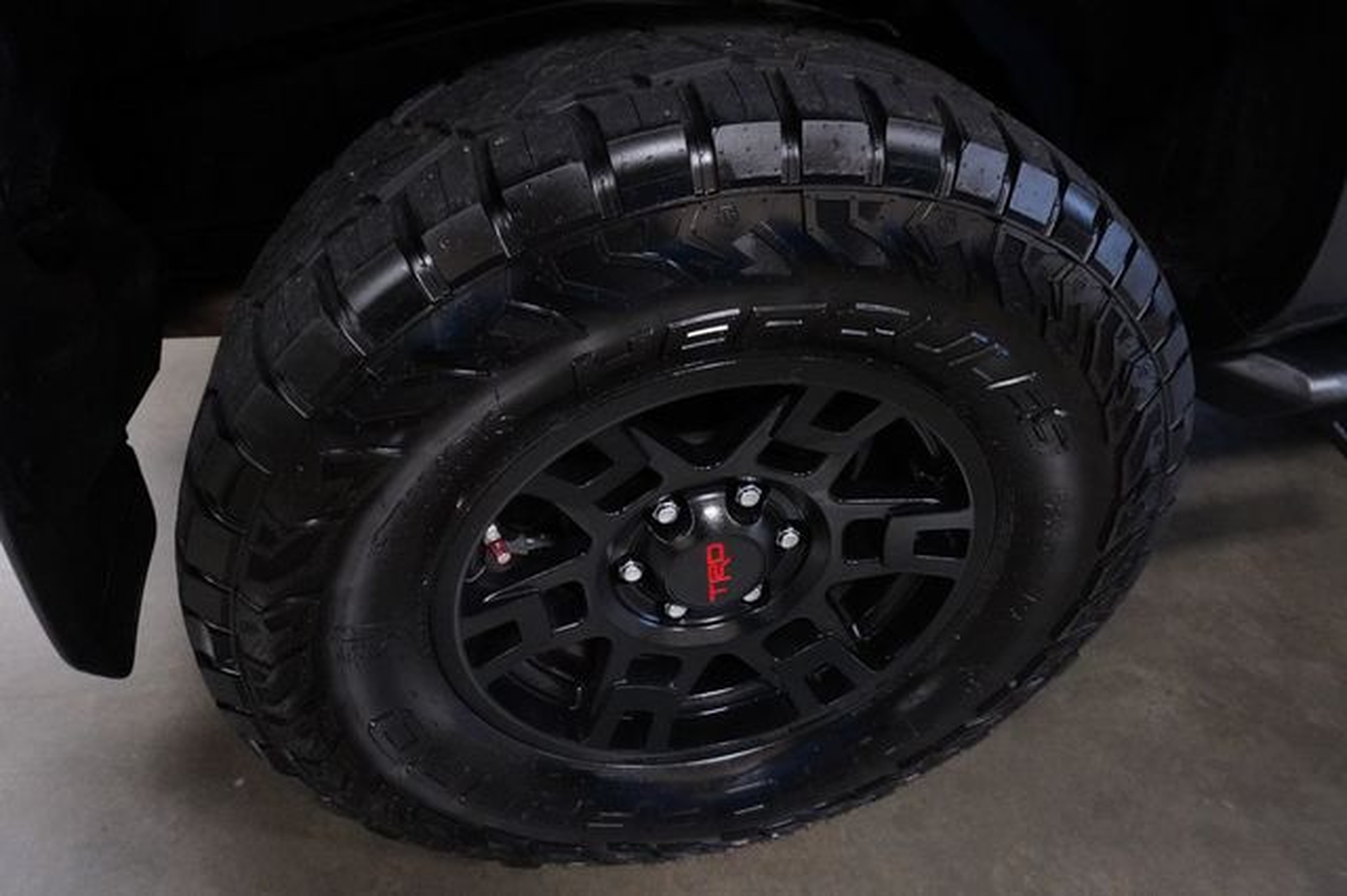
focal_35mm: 24
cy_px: 448
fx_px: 897
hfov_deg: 73.8
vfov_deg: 53.1
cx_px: 674
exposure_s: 1/25
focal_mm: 16
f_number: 9
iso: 8000
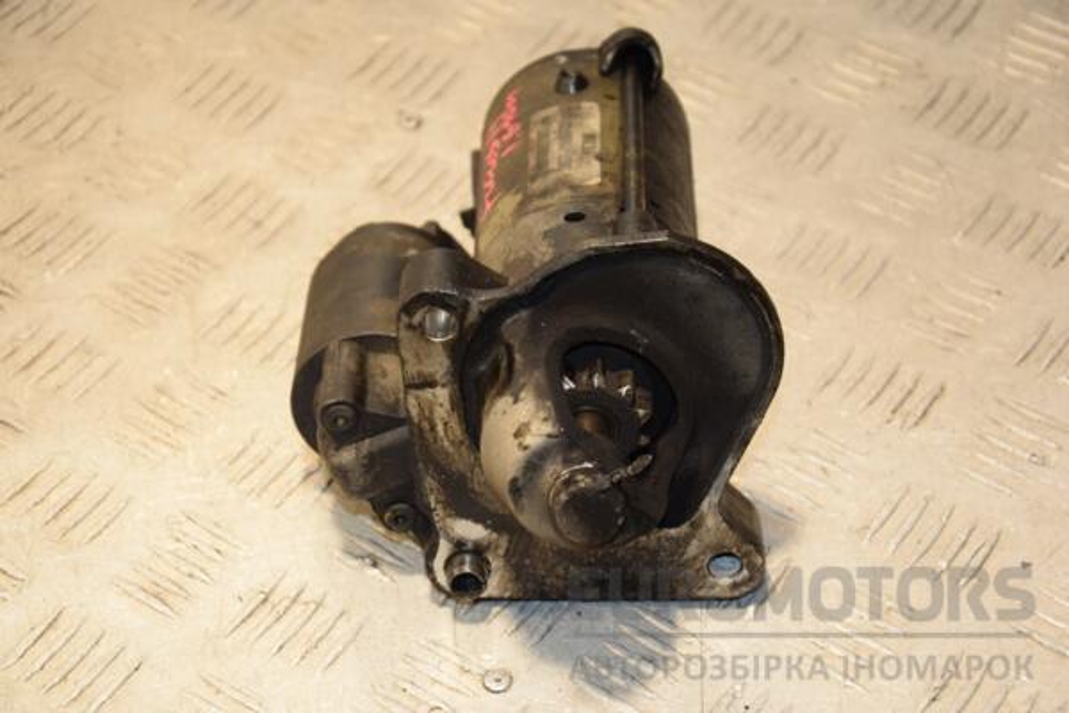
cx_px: 534
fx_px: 2761
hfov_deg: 21.9
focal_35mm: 93
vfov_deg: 14.7
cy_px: 356
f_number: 5.3
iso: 800
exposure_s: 1/200
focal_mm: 62
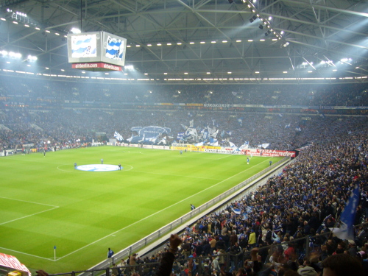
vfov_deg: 40.7
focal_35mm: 35
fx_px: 372
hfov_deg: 52.6
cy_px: 138
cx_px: 184
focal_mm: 5.8
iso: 100
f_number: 2.8
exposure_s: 1/25
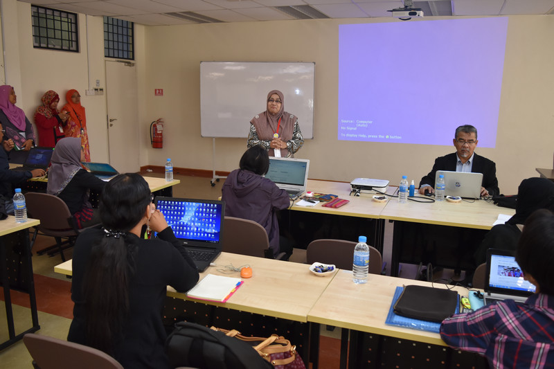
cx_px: 277
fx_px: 462
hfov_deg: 61.9
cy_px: 184
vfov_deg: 43.6
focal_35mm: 30
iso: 900
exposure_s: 1/200
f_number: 4
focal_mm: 20
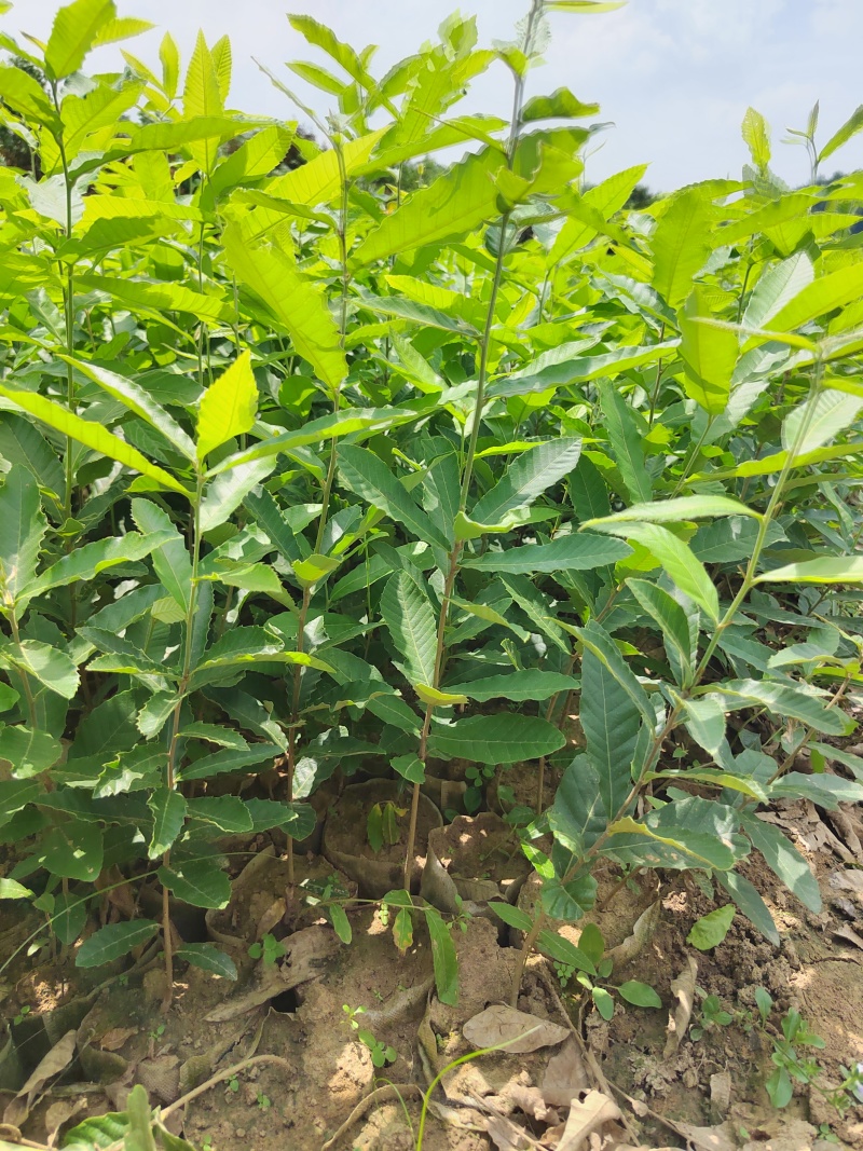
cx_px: 432
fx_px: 765
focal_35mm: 23
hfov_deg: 58.9
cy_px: 576
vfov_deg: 73.9
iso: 216
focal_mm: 5.52
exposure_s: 1/902
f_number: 1.9
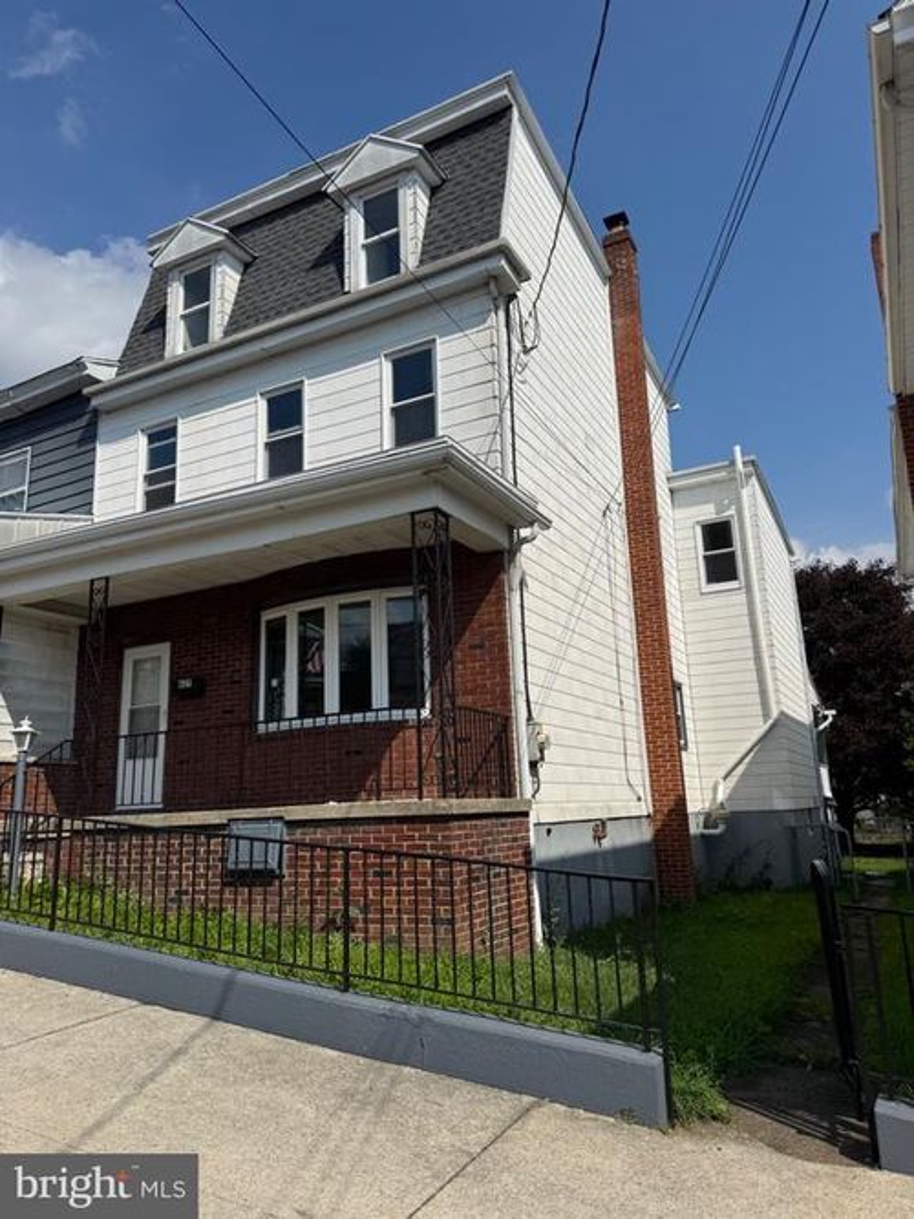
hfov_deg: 56.8
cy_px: 610
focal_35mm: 24
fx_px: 845
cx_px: 457
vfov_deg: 71.6
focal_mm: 6.76
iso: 80
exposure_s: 1/9009
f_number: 1.78
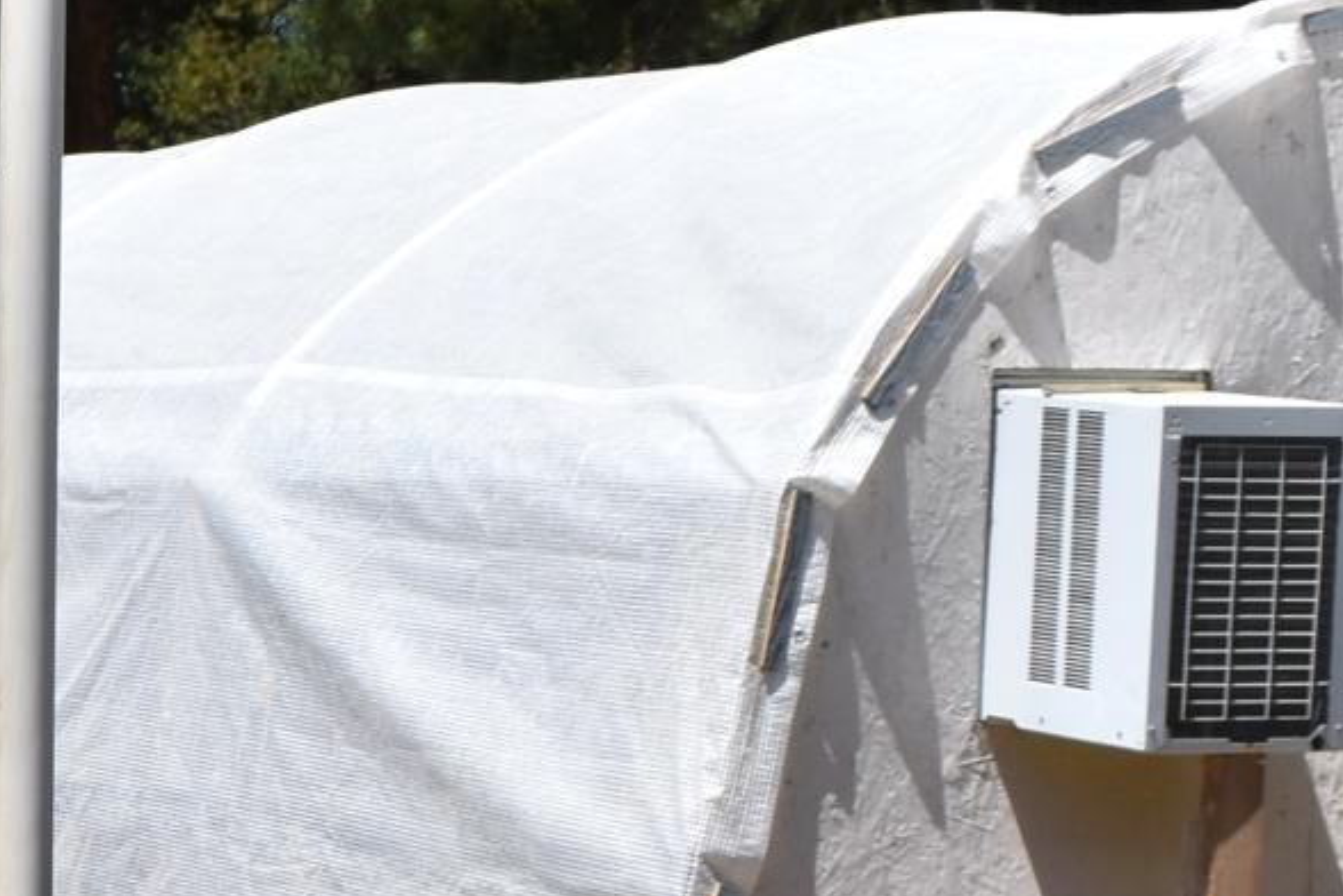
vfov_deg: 8.9
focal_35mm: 153
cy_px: 949
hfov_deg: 12.7
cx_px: -674
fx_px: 5707
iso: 100
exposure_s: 1/320
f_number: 9
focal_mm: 20
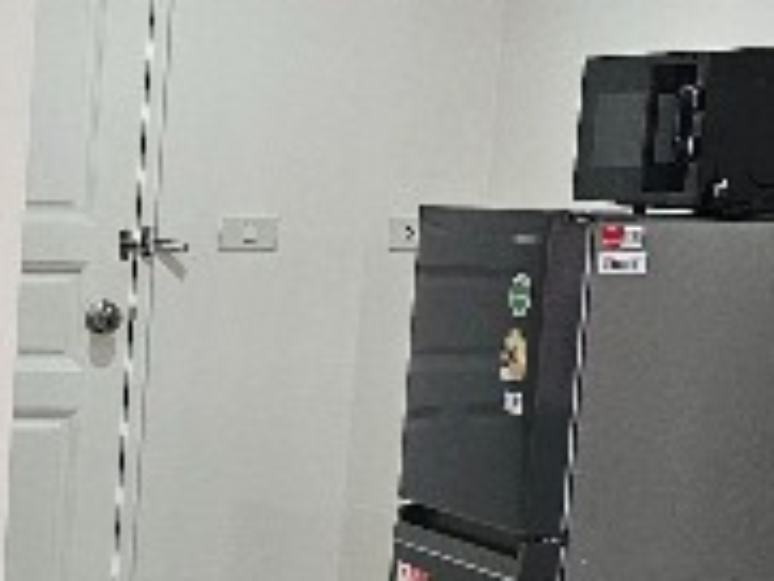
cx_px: -688
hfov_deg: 13.6
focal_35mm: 127
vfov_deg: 11.5
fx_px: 2842
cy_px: 649
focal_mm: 6.3
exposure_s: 1/120
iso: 200
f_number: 1.7
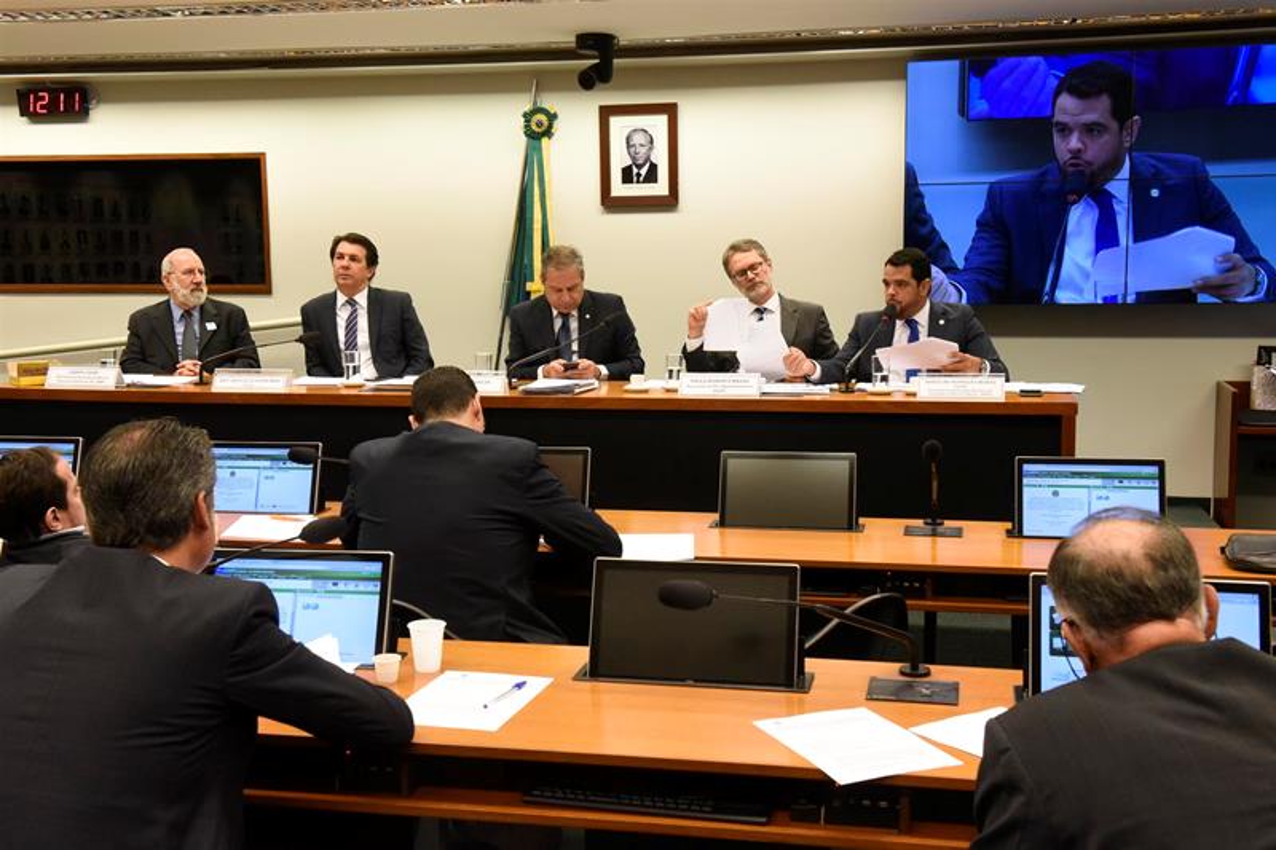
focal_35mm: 42
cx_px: 638
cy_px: 425
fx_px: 1488
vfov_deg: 31.9
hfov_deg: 46.4
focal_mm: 42
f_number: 10
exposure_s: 1/160
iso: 5600
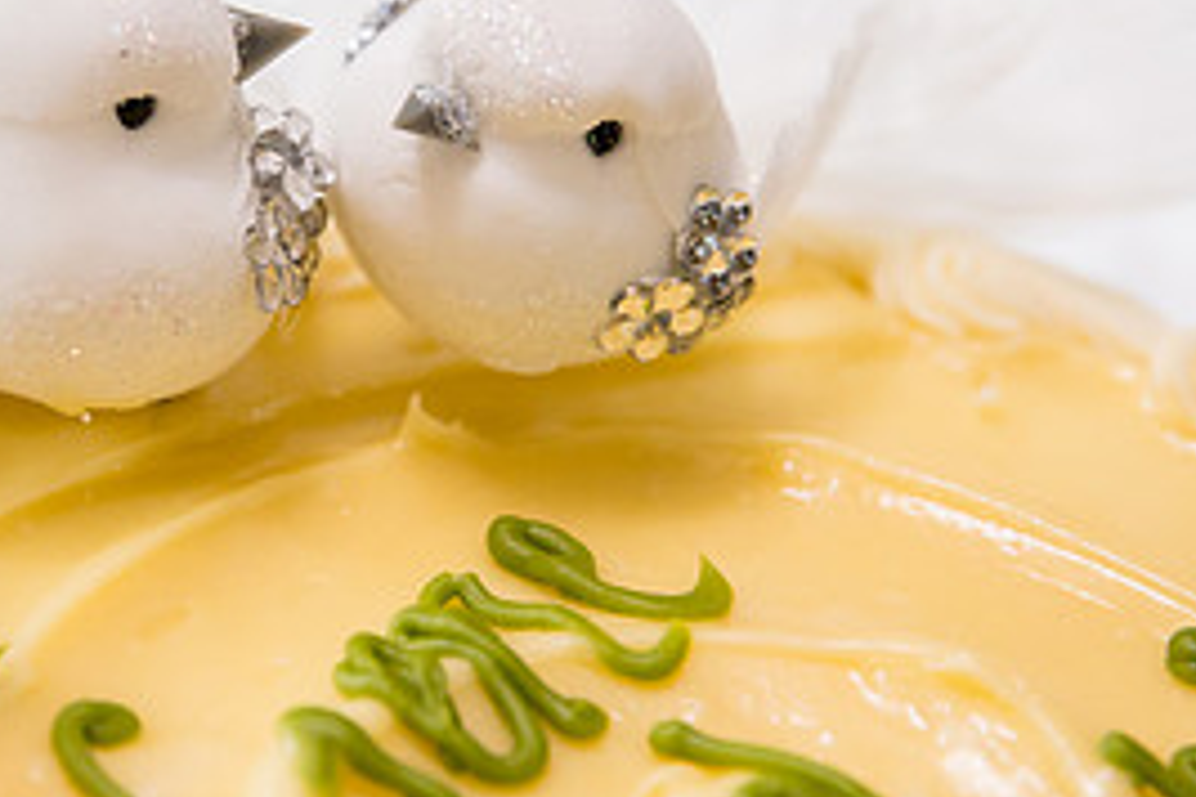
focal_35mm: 152
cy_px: 199
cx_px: 345
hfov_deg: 13.5
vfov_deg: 9.0
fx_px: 5049
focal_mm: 70
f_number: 3.5
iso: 2500
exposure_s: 1/320
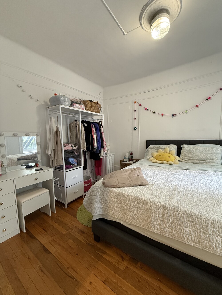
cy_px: 148
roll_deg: +0.8
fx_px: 120
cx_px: 111
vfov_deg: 102.1
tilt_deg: -4.9
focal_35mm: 14
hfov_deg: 85.7
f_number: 2.2
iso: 320
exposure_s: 1/60
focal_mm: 2.22
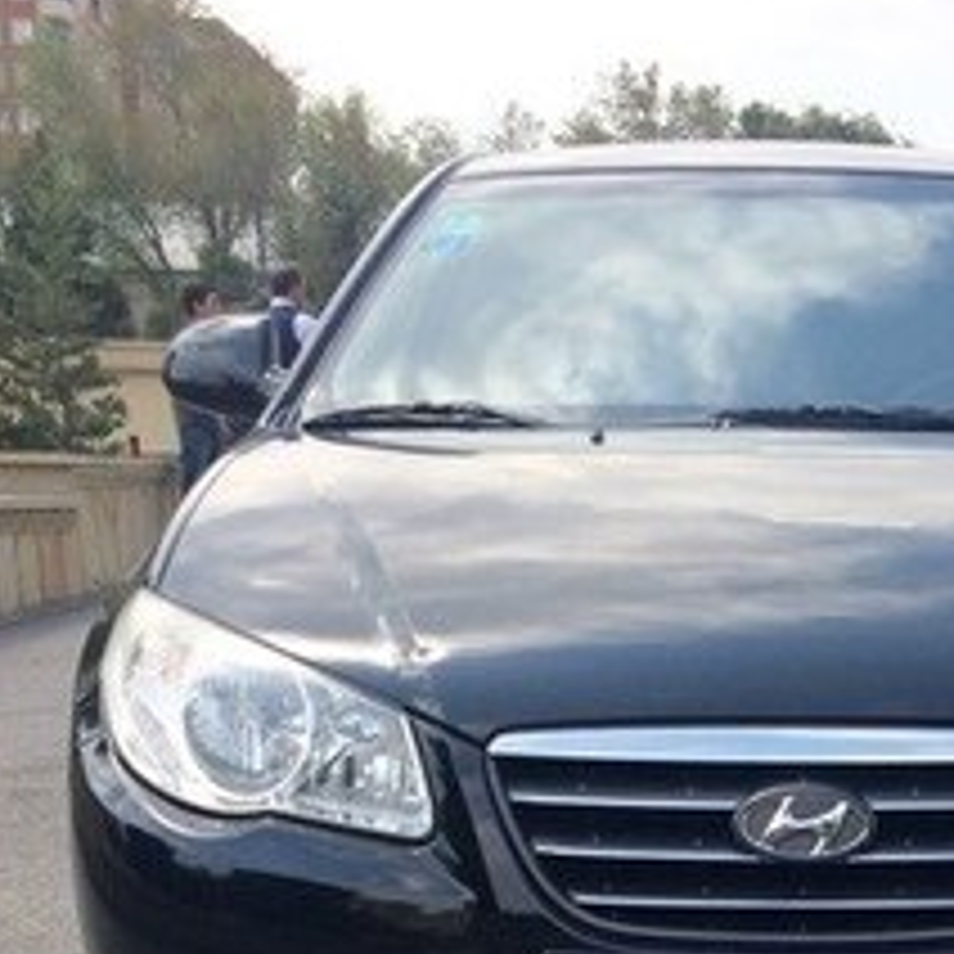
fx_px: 1871
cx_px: 783
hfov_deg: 27.9
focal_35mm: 60
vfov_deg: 26.1
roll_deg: -0.6
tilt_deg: -18.8
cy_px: 1084
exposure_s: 1/1053
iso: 32
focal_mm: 4.15
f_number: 2.2
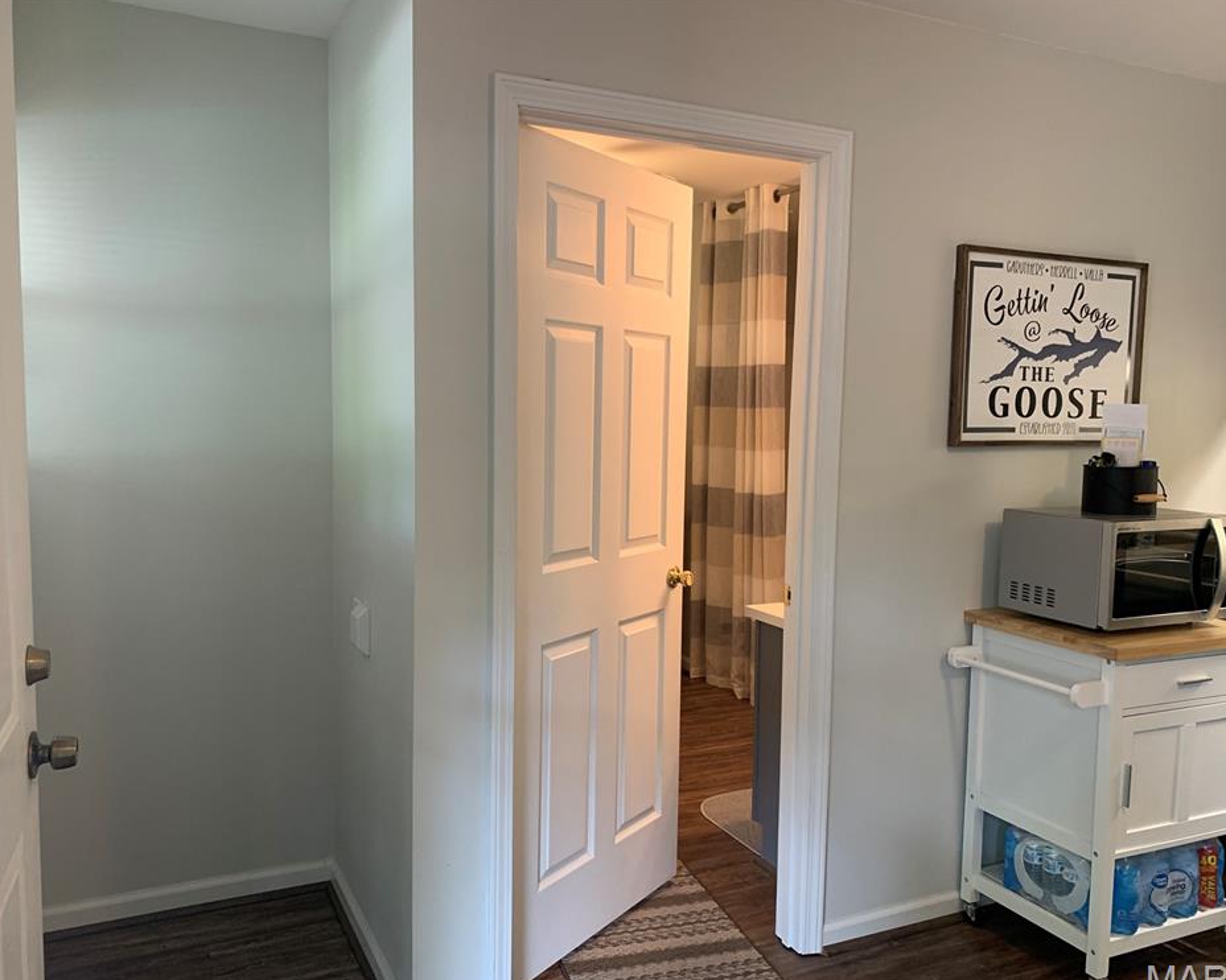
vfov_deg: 51.5
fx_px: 1016
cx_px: 602
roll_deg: -0.4
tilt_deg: -6.5
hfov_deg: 62.2
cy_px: 501
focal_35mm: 28
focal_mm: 4.25
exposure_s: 1/60
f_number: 1.8
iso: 200
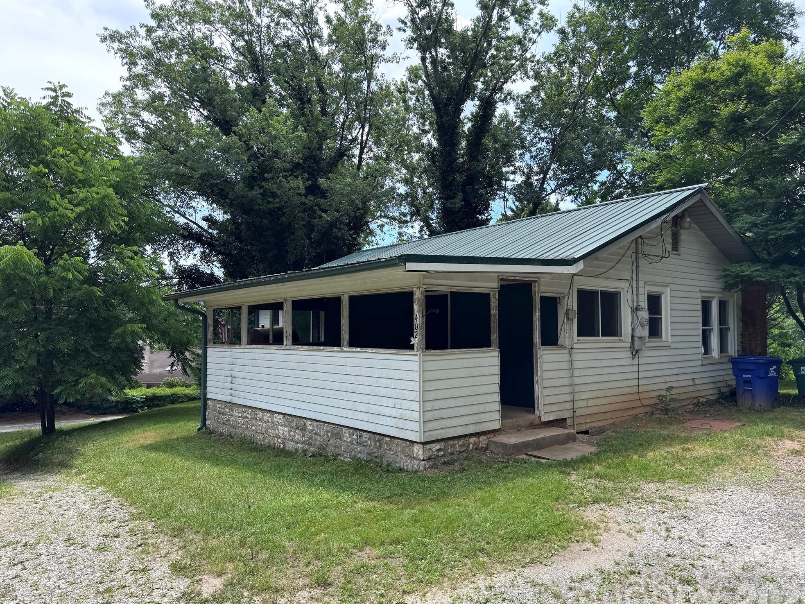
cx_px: 406
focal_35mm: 25
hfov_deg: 69.4
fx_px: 581
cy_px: 313
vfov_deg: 54.9
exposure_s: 1/1488
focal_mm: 6.76
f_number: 1.78
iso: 80
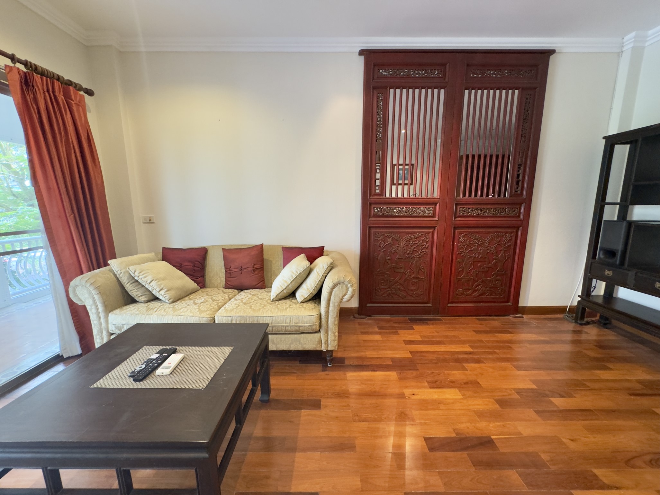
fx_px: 267
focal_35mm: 14
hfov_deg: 102.1
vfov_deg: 85.7
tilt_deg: -8.8
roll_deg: +0.2
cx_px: 330
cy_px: 248
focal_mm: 2.22
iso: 250
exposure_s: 1/50
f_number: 2.2
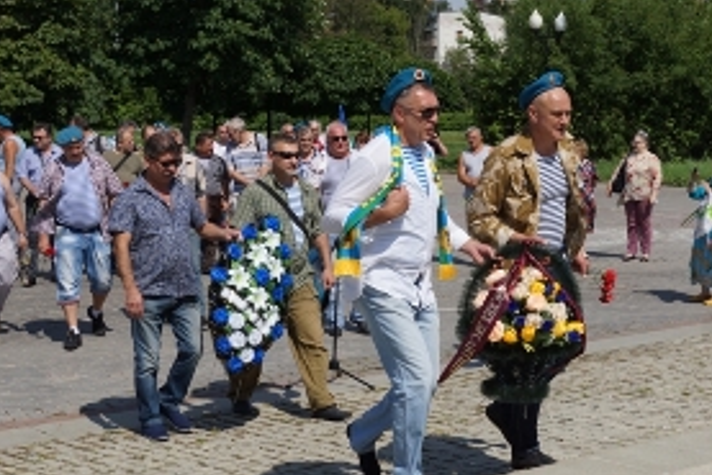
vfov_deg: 21.6
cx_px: 483
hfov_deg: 31.6
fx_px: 1247
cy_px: 263
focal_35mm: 63
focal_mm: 26
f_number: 8
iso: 160
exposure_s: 1/640
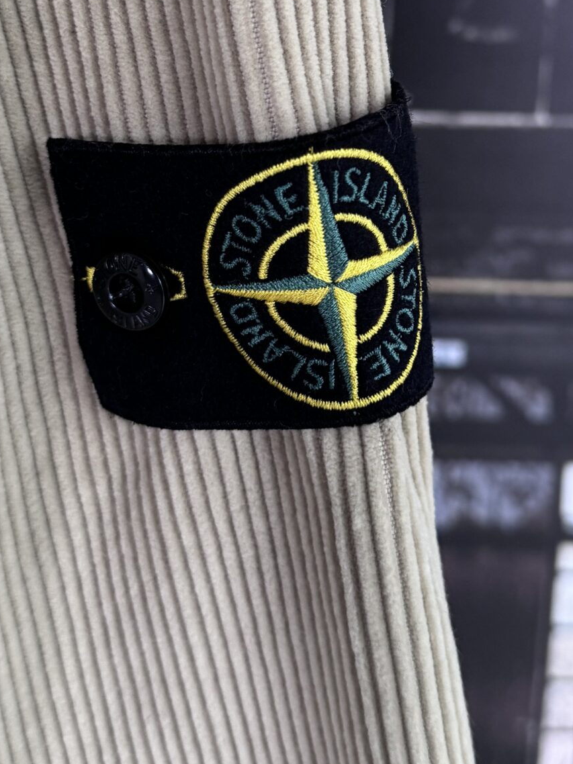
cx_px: 348
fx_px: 1192
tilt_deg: -11.9
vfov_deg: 34.6
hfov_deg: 27.0
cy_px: 173
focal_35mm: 54
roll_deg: -2.3
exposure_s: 1/60
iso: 250
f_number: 1.78
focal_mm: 6.76
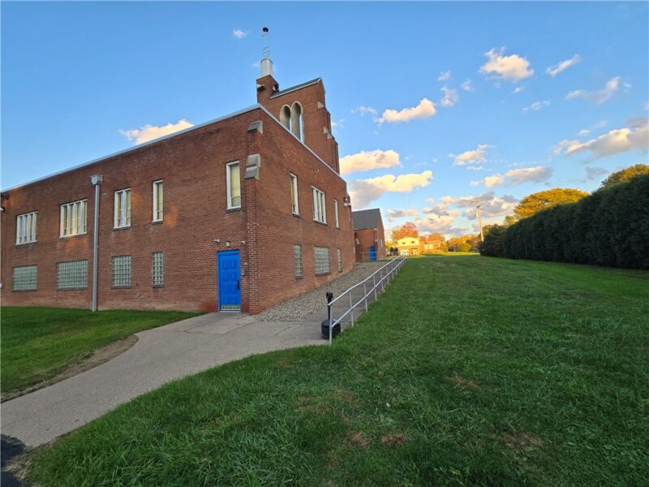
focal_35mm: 13
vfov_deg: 89.9
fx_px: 244
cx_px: 324
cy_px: 244
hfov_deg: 106.2
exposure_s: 1/300
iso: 50
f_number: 2.2
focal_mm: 2.2
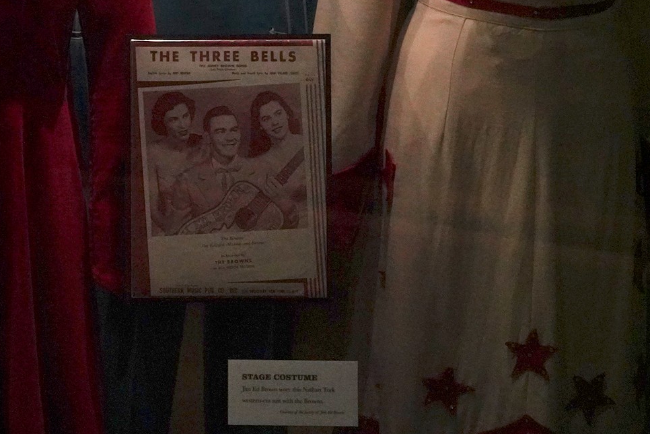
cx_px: 71
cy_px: 36
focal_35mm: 87
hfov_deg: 22.8
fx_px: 1571
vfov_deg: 15.5
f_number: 5.6
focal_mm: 42
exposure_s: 1/100
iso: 10000
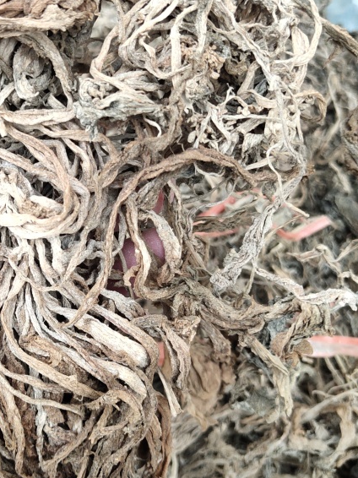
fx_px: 676
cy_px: 233
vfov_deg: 38.9
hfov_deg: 28.7
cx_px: 46
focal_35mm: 49
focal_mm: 4.27
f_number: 1.79
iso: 61
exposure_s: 1/120
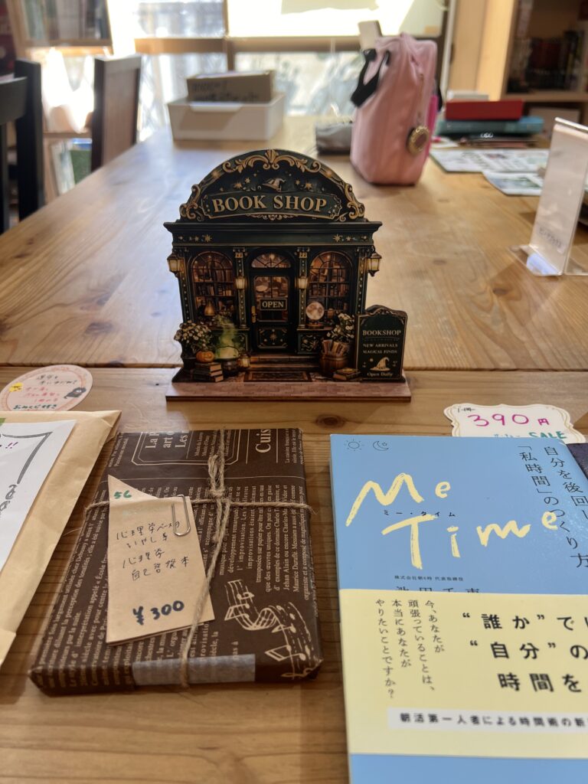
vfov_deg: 67.3
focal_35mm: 26
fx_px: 589
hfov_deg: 53.1
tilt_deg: -32.4
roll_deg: +1.3
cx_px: 294
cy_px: 392
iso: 50
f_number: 1.5
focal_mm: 5.7
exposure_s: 1/100
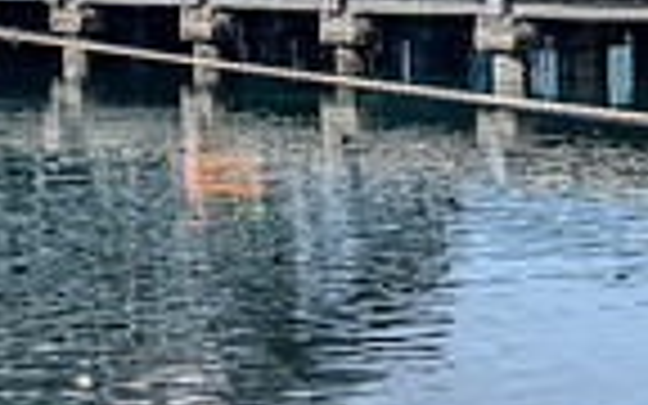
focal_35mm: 168
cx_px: -652
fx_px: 2967
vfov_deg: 7.7
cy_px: -181
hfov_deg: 11.3
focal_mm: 41
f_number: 6.3
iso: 100
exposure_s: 1/100
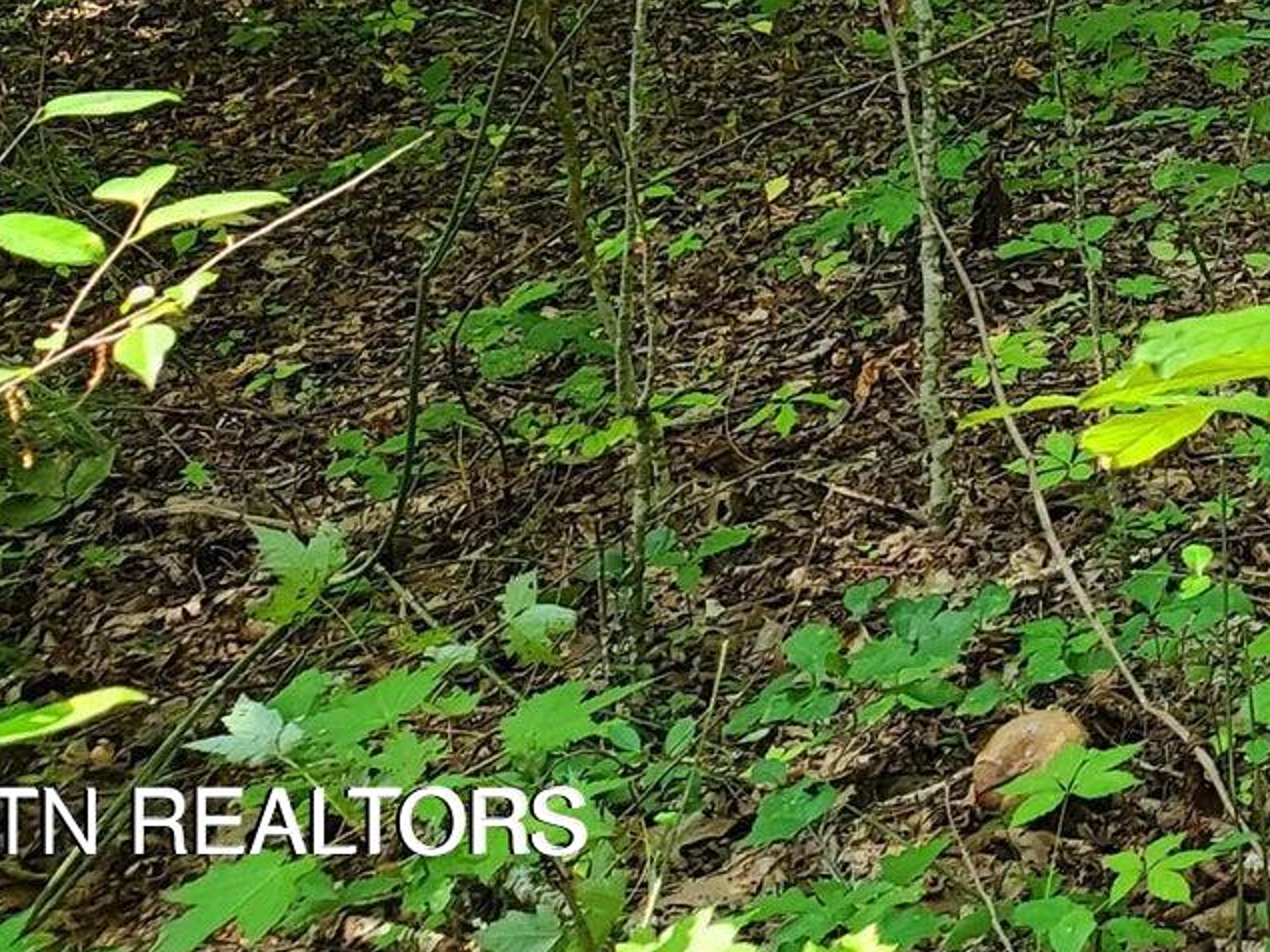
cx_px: 2049
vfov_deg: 15.6
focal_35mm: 84
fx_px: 3081
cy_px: -632
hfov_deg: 19.4
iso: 80
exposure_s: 1/59.2
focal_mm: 7
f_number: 1.8
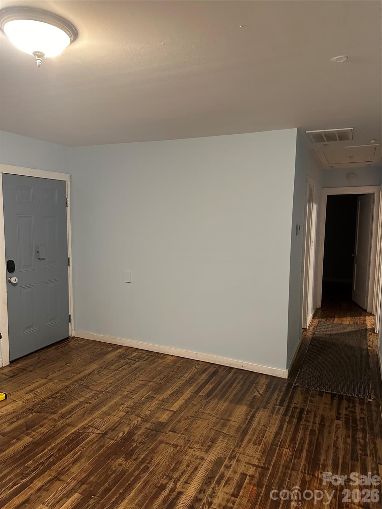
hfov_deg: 56.8
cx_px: 191
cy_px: 254
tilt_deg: -5.1
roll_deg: -0.6
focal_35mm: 24
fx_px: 353
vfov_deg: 71.6
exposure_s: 1/60
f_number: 1.78
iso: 640
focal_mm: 6.86
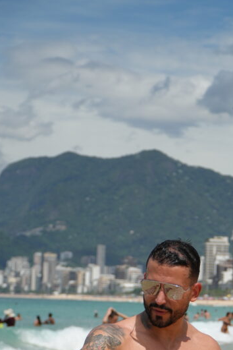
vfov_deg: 14.9
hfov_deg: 10.0
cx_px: 200
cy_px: 326
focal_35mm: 136
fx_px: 1320
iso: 100
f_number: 4.5
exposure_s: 1/2000
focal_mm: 47
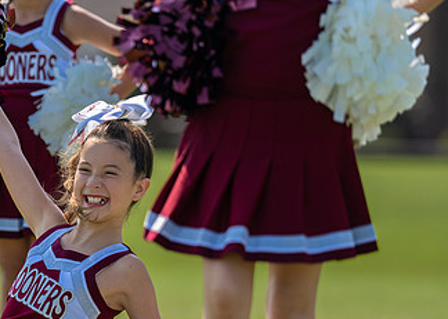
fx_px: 5213
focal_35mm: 410
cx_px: 24
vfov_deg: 3.5
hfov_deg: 4.9
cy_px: 267
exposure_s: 1/1600
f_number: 2.8
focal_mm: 165
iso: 125
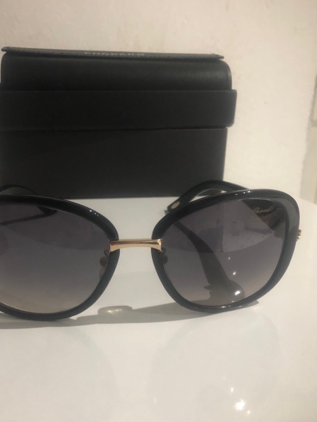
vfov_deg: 51.4
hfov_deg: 39.5
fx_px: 440
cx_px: 130
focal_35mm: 36
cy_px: 205
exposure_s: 1/12
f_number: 1.8
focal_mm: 4
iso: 100
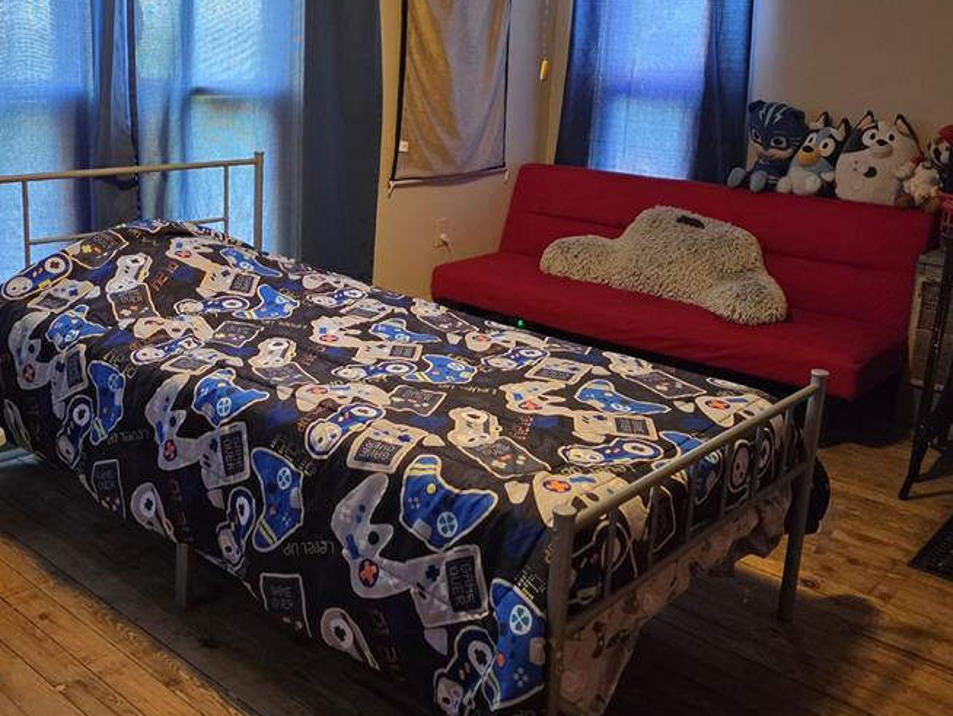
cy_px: 264
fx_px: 991
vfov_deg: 39.4
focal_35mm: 36
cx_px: 373
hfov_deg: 50.9
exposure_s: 1/120
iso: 800
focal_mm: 6.5
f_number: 1.4
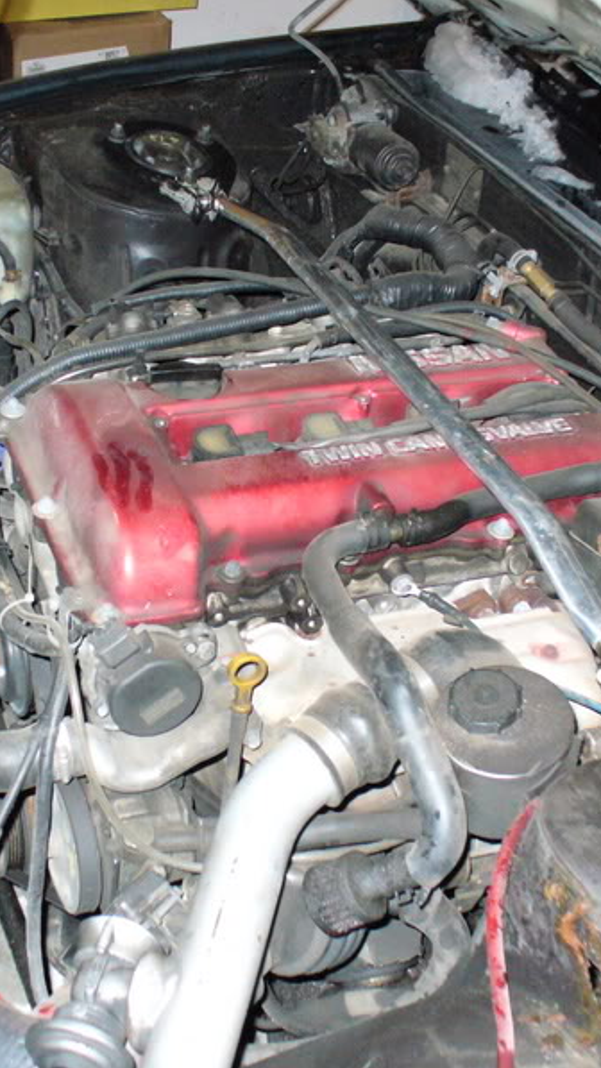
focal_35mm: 54
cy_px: 535
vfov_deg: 38.5
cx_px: 268
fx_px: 1529
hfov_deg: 22.2
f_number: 2.8
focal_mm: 6.1
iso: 400
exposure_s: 1/30
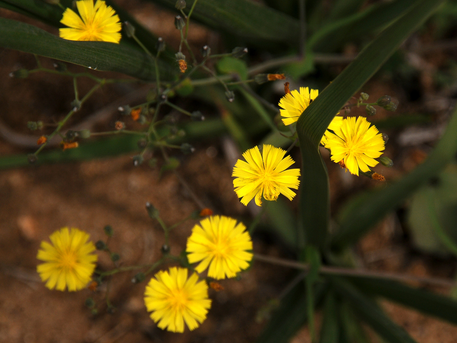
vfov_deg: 4.6
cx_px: 250
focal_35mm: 326
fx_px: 4303
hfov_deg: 6.1
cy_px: 171
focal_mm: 200
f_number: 14
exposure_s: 1/800
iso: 200
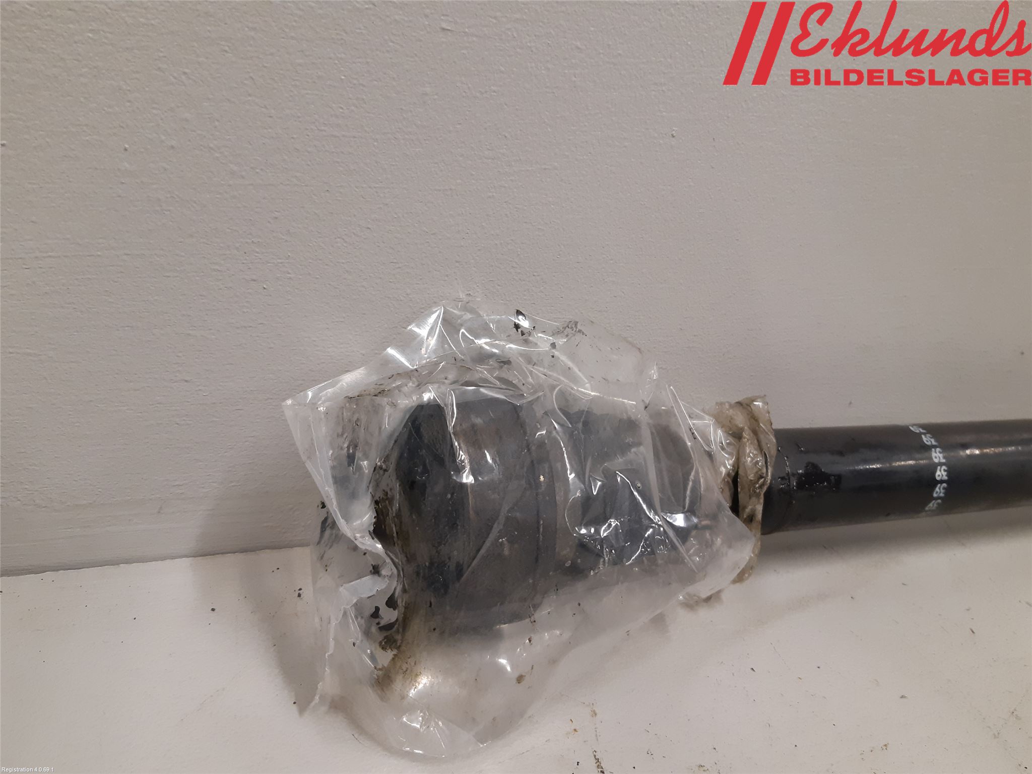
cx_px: 516
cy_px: 387
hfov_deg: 67.3
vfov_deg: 53.1
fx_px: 775
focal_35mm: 26
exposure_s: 1/50
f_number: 1.7
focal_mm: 3.93
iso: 160
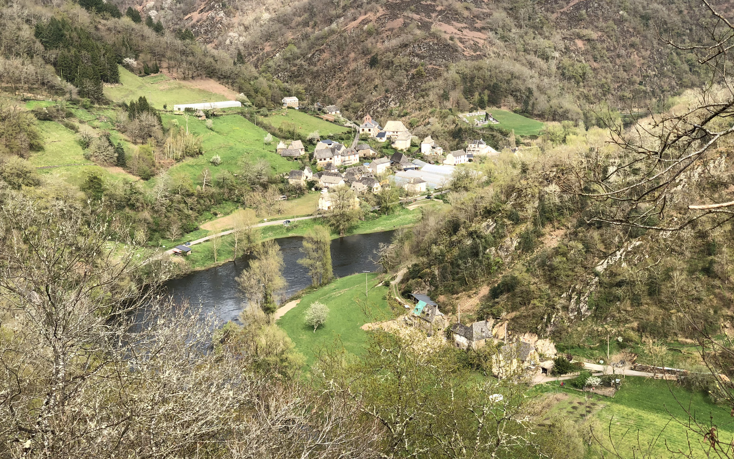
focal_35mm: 56
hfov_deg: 36.3
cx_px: 367
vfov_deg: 23.1
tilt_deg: -12.8
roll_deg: +1.7
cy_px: 239
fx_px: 1120
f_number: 2.4
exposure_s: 1/425
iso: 16
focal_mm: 6
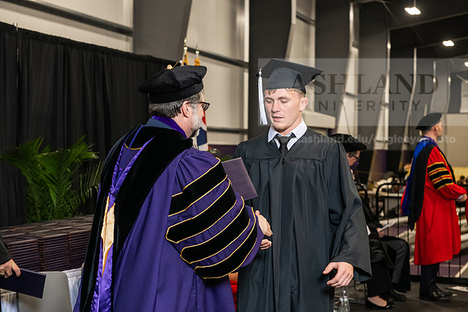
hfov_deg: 32.4
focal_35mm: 62
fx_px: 806
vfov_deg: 21.9
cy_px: 156
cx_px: 234
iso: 2500
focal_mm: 62
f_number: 5
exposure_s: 1/200
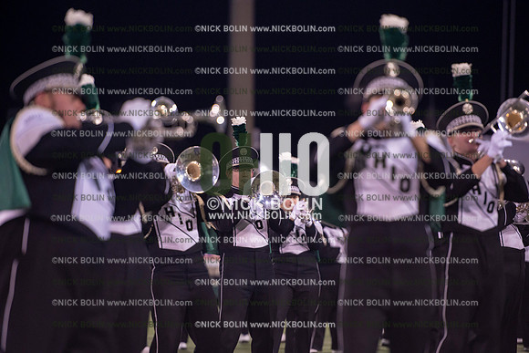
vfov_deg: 6.9
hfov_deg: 10.3
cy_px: 176
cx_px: 264
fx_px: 2939
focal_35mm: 200
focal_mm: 200
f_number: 2.8
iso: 2500
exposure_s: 1/1250
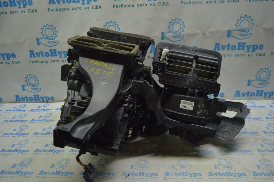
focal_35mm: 27
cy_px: 91
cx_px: 137
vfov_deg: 47.9
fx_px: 205
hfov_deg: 67.4
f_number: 3.5
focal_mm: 18
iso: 400
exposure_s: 1/80
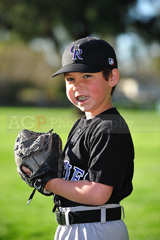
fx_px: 1034
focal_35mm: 155
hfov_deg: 8.8
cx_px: 80
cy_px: 120
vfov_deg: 13.3
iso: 200
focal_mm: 155
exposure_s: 1/640
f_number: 4.5
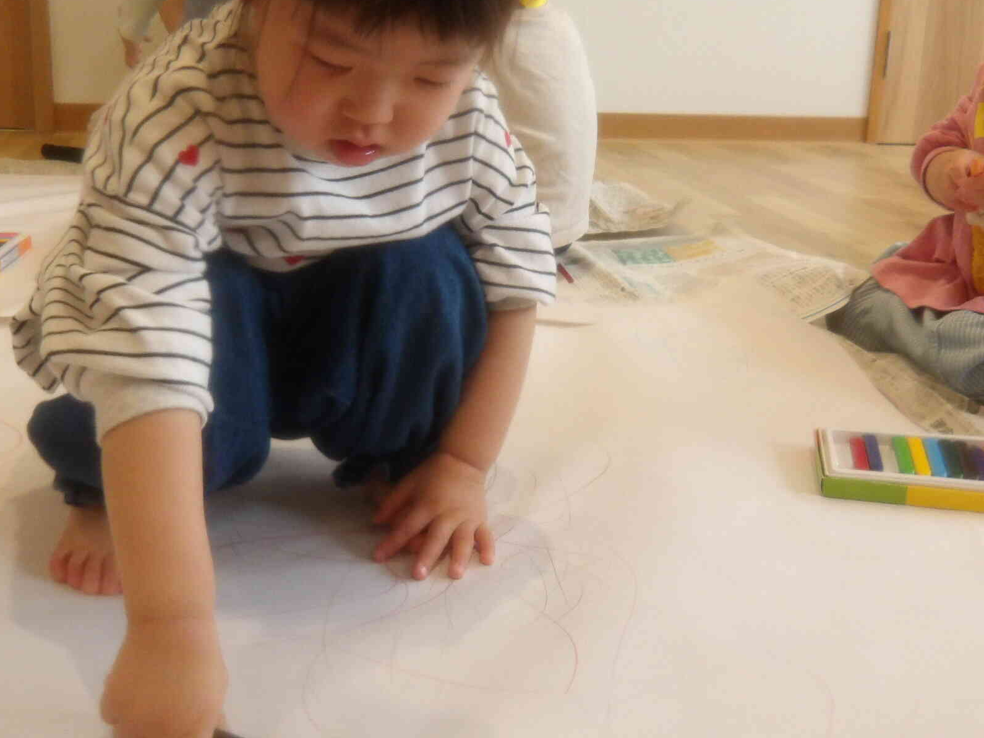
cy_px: 311
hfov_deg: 42.9
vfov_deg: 32.8
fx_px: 1251
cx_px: 519
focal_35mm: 44
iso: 322
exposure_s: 1/200
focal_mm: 4.9
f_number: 3
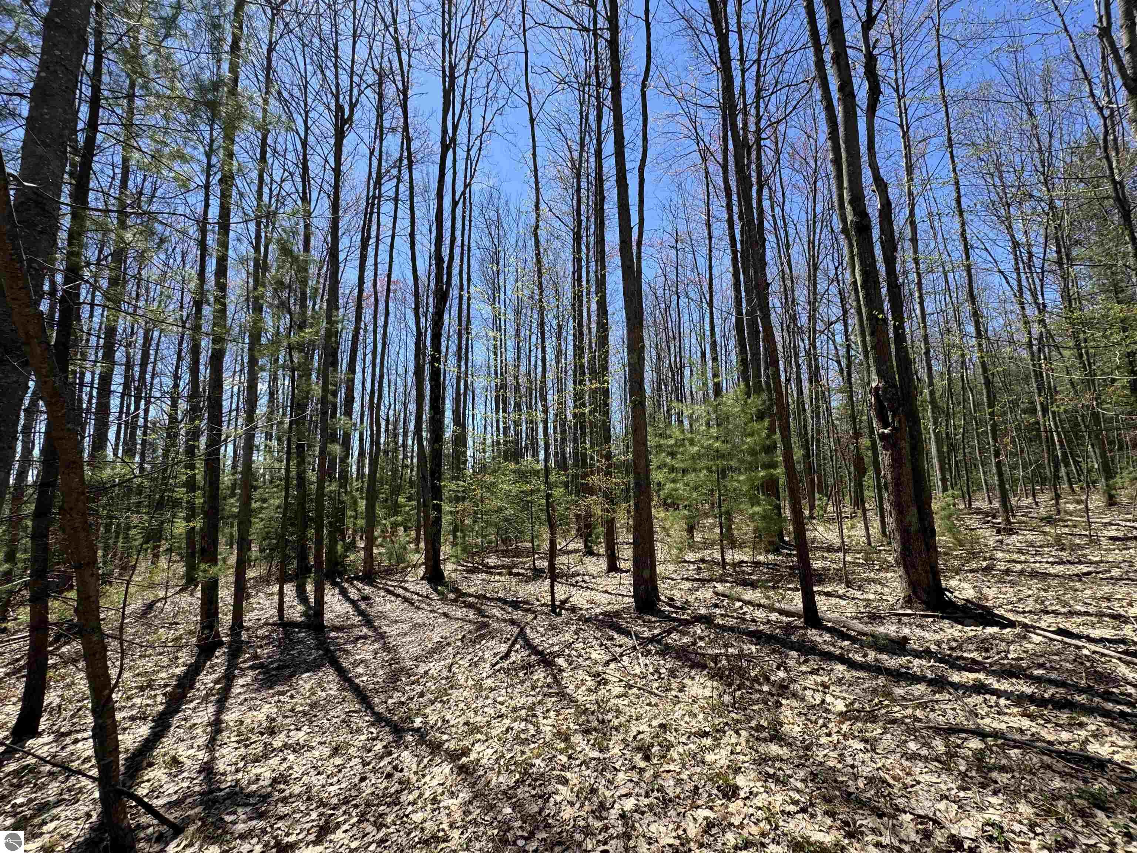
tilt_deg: +6.3
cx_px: 568
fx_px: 460
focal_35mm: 14
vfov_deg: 85.7
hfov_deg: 102.1
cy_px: 426
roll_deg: +1.1
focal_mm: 2.22
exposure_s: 1/858
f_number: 2.2
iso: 40
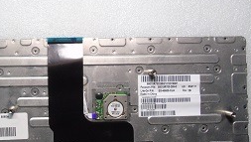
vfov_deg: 27.8
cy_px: 72
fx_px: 287
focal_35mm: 43
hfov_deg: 45.7
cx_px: 63
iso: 400
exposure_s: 1/40
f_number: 6.1
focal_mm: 4.4
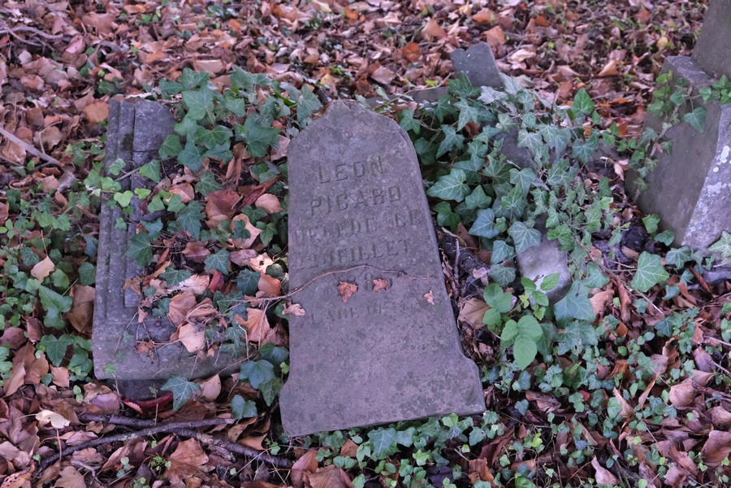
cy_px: 244
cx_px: 366
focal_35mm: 47
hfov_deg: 41.9
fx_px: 954
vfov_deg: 28.6
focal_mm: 31.5
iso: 10000
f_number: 5.6
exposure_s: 1/450
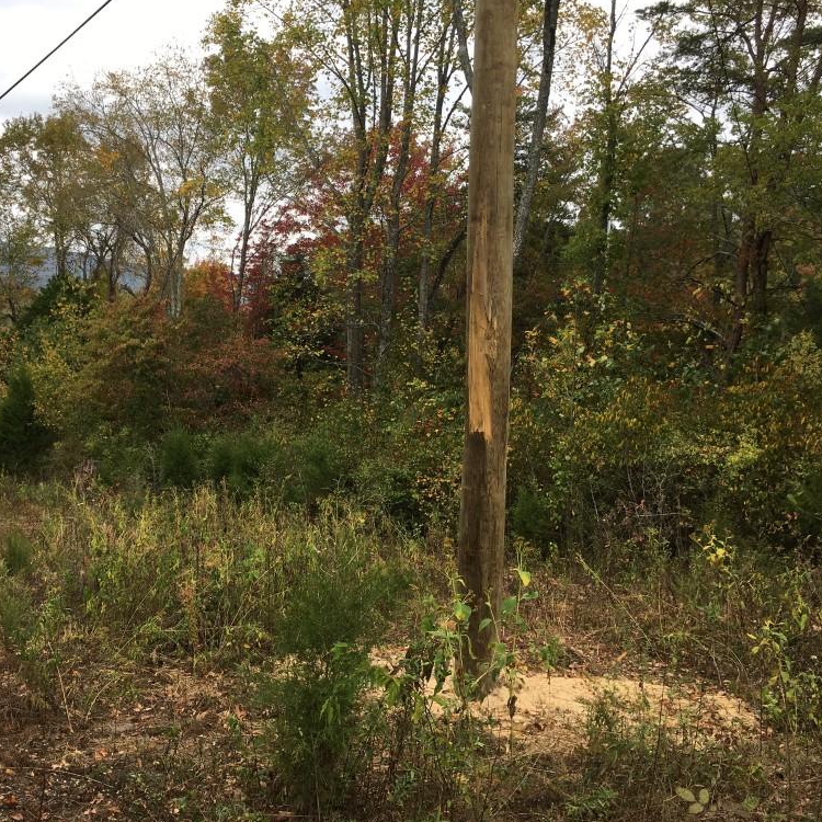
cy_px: 415
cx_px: 311
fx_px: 940
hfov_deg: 46.8
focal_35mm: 35
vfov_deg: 47.2
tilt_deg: -7.3
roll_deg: -1.5
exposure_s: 1/409
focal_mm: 4.15
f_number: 2.2
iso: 25
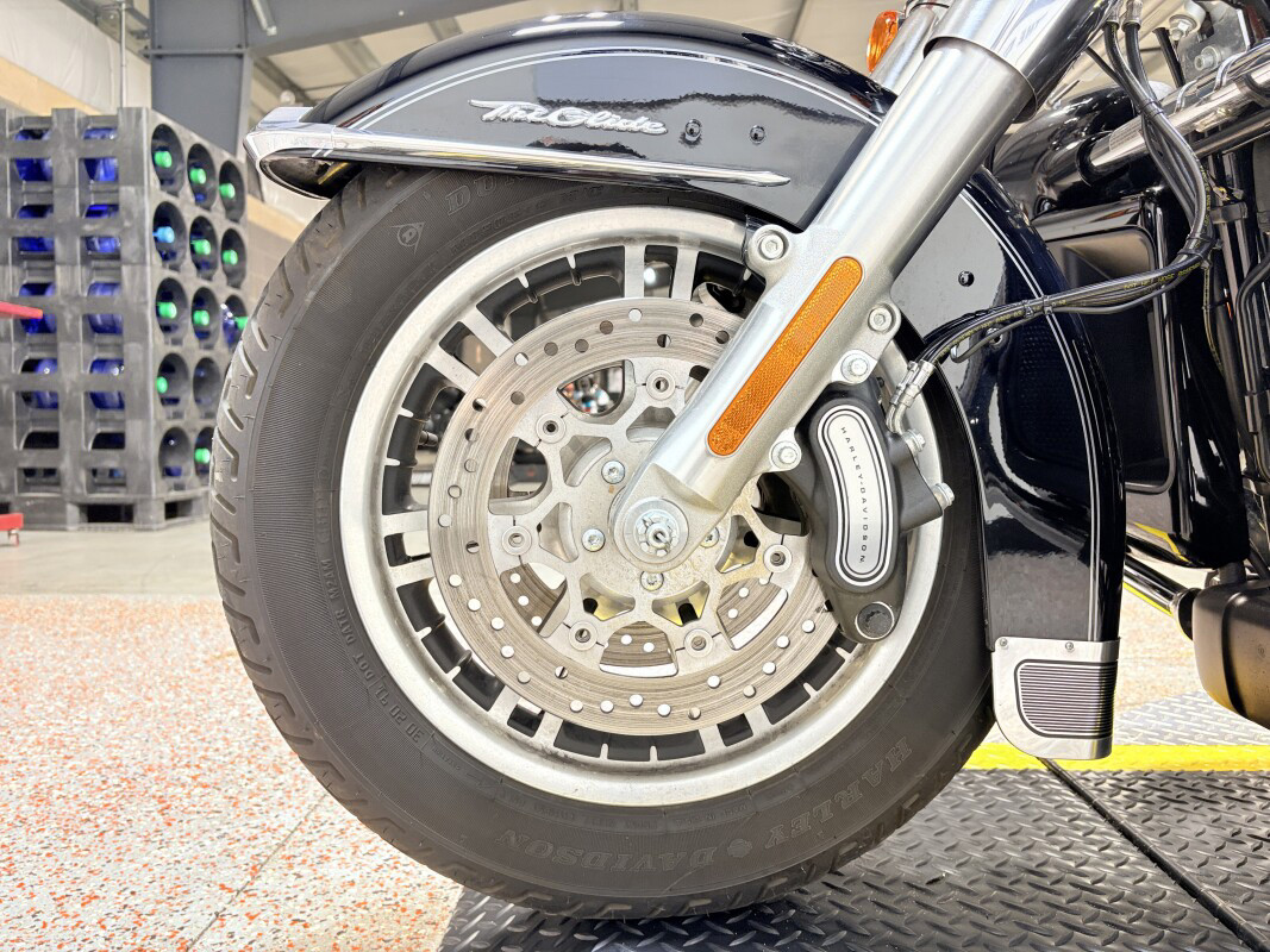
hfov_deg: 67.3
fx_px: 954
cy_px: 476
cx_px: 635
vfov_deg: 53.1
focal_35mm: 26
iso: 100
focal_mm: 5.96
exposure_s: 1/60
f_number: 1.6
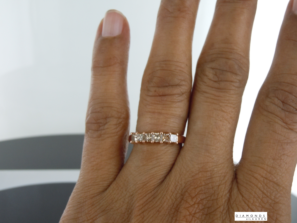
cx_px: 148
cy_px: 112
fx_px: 386
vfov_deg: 32.2
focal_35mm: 45
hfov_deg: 42.1
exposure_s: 1/60
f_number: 4.6
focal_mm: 8.1
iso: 250
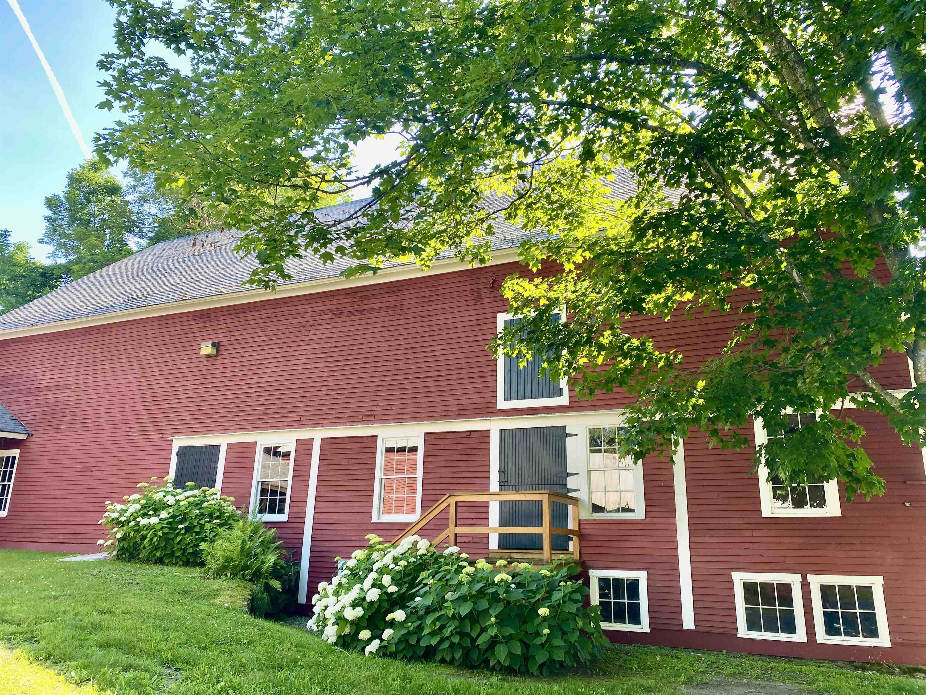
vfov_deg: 53.1
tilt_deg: +15.2
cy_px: 348
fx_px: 696
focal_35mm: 26
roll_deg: -1.5
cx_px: 463
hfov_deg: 67.3
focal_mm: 4.25
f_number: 1.8
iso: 32
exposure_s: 1/181
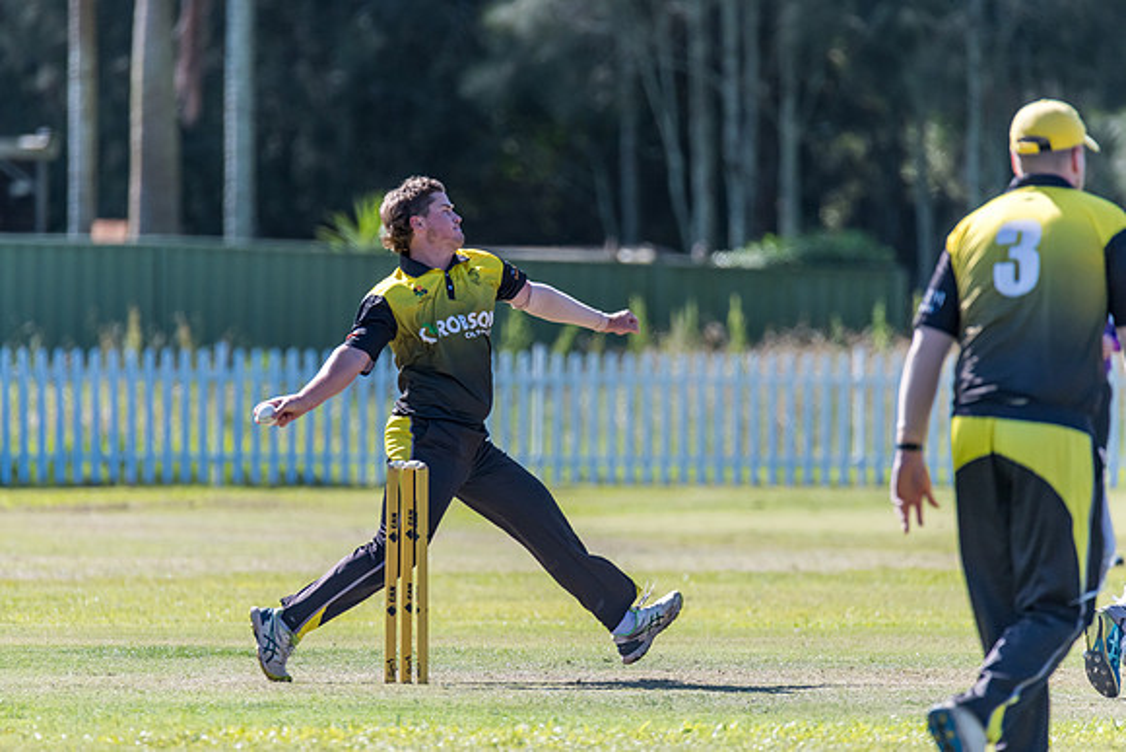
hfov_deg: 3.2
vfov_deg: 2.2
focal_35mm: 639
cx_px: 526
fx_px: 20004
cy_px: 351
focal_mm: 600
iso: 1000
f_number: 6.3
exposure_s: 1/2000
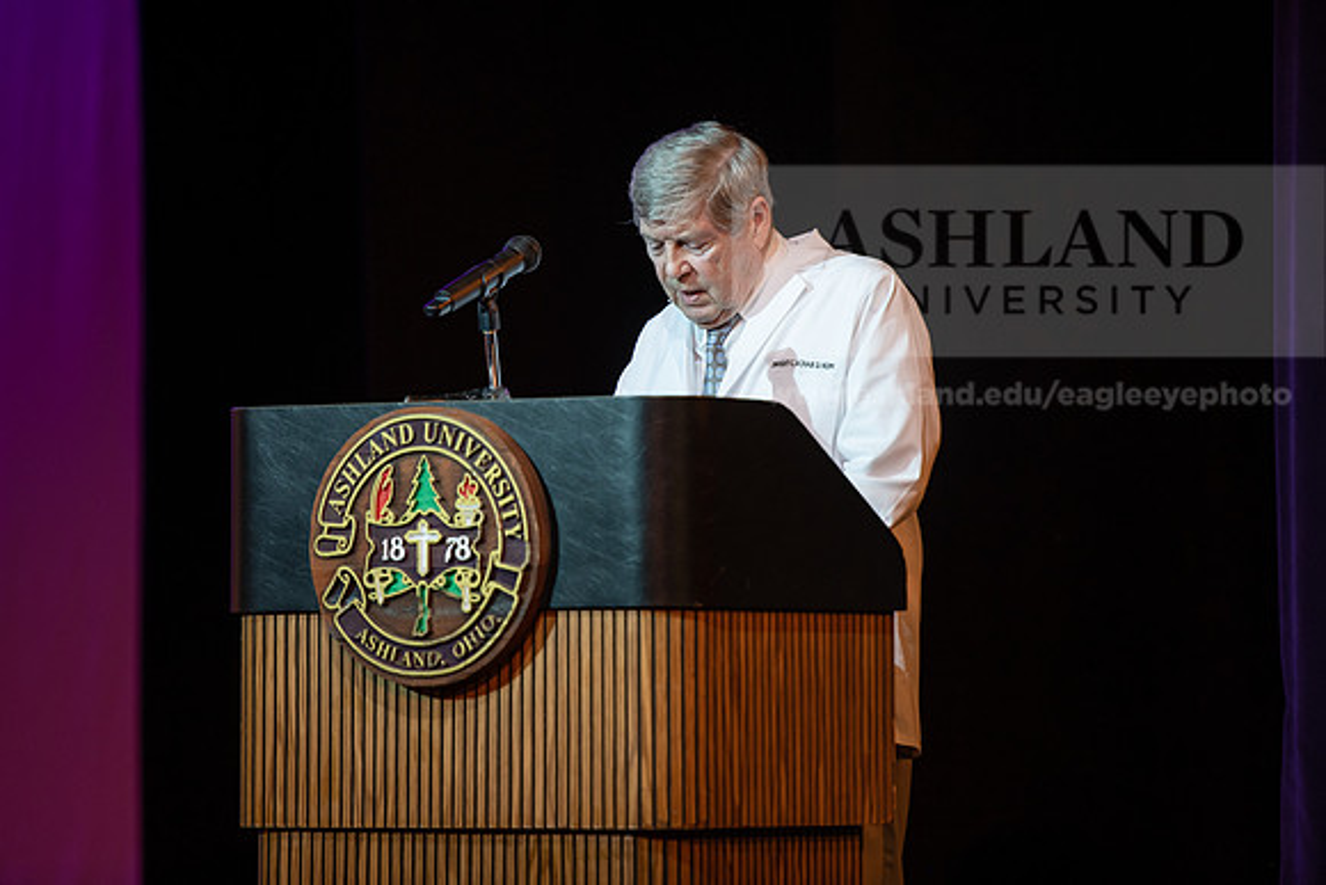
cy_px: 442
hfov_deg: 10.8
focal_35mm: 190
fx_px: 7000
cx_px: 663
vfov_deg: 7.2
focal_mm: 190
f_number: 3.2
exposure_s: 1/200
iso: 1000
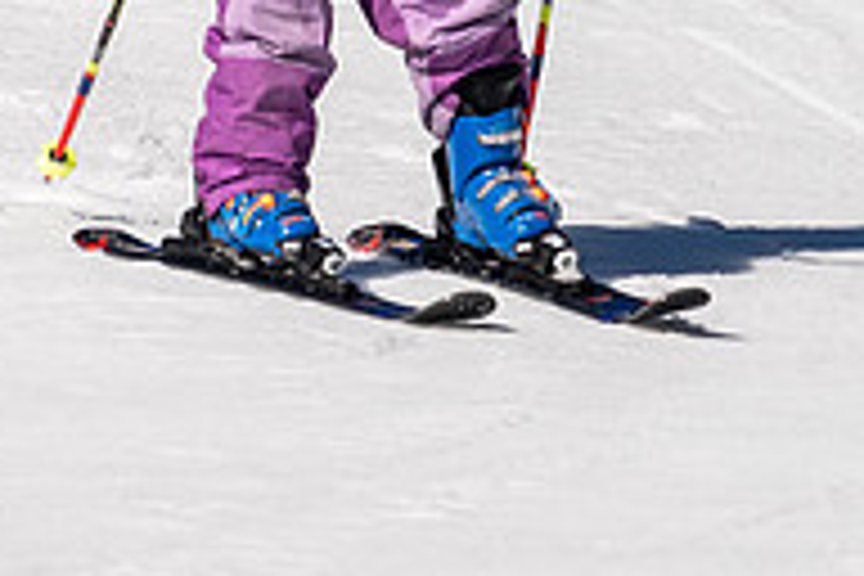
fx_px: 53012
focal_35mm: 2209
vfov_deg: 0.6
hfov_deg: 0.9
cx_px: 219
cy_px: -25
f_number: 8
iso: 200
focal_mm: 560
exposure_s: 1/2000
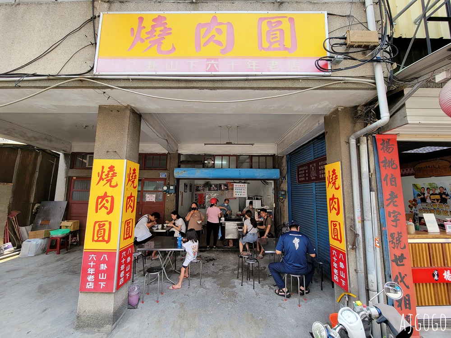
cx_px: 226
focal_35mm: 13
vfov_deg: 89.9
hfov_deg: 106.2
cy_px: 169
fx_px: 169
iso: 50
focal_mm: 2.2
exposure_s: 1/172
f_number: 2.2
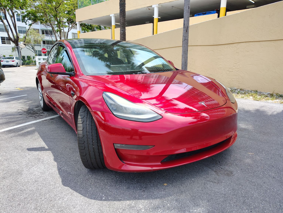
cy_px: 108
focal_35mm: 25
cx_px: 138
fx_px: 205
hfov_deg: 69.3
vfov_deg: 55.0
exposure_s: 1/356
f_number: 1.8
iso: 100
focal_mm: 5.56
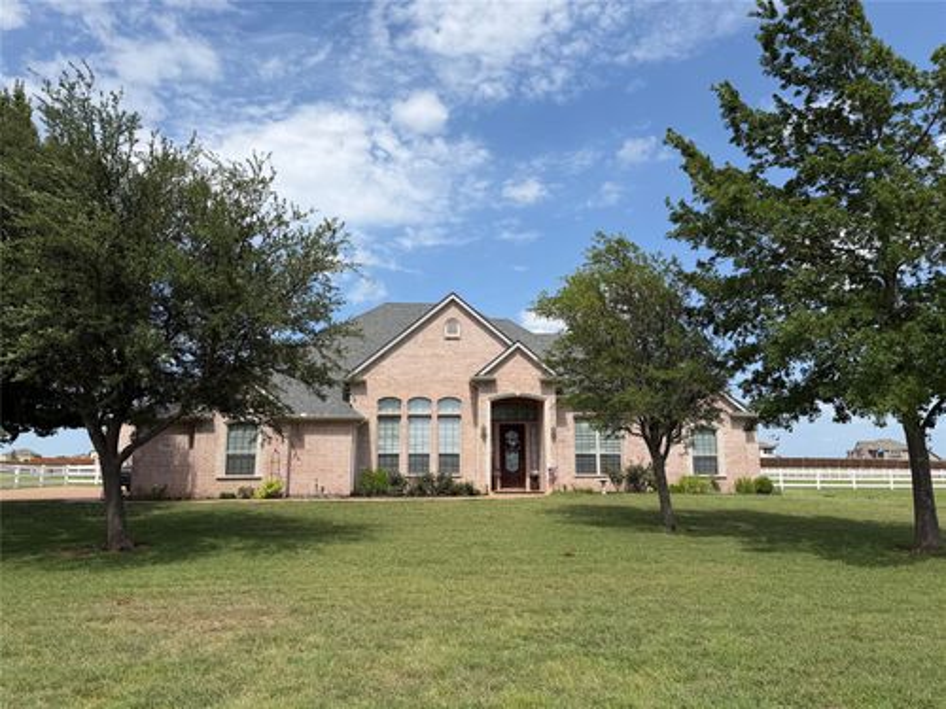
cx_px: 473
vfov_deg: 56.8
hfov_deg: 71.6
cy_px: 354
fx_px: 656
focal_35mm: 24
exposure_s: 1/5714
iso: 80
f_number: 1.78
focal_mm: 6.76
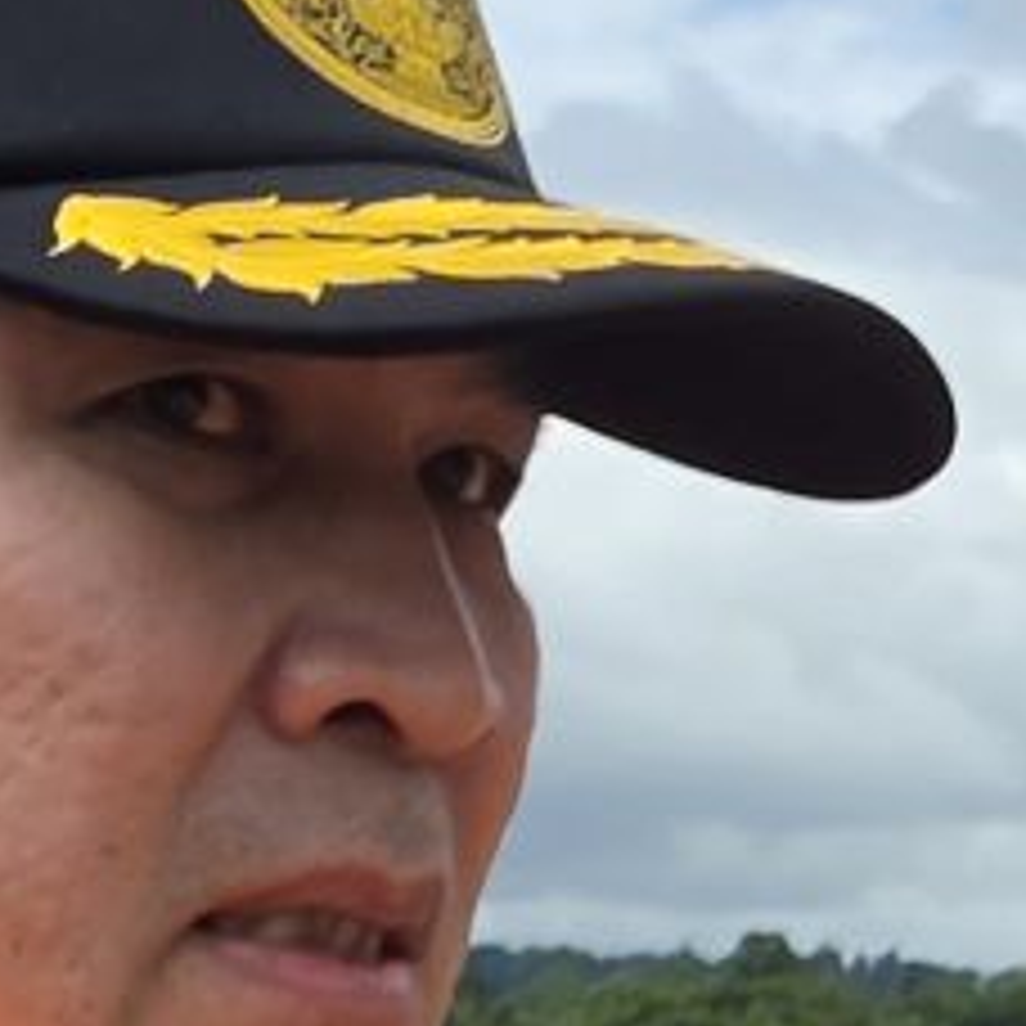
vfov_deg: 15.7
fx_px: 3387
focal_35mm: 101
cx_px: 1863
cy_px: 1598
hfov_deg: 14.9
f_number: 1.9
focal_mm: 2.2
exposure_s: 1/1904
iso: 32
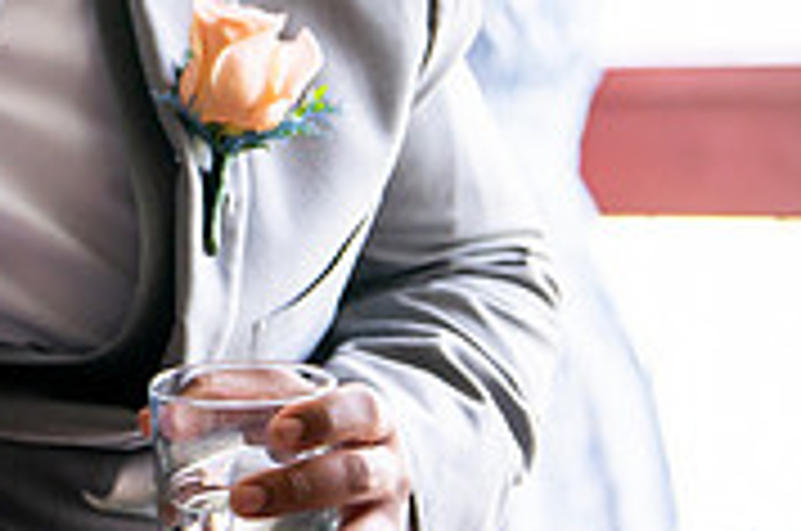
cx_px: -473
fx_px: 8506
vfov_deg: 3.6
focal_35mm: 383
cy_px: -81
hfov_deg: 5.3
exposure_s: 1/200
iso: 640
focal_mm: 116
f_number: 3.5
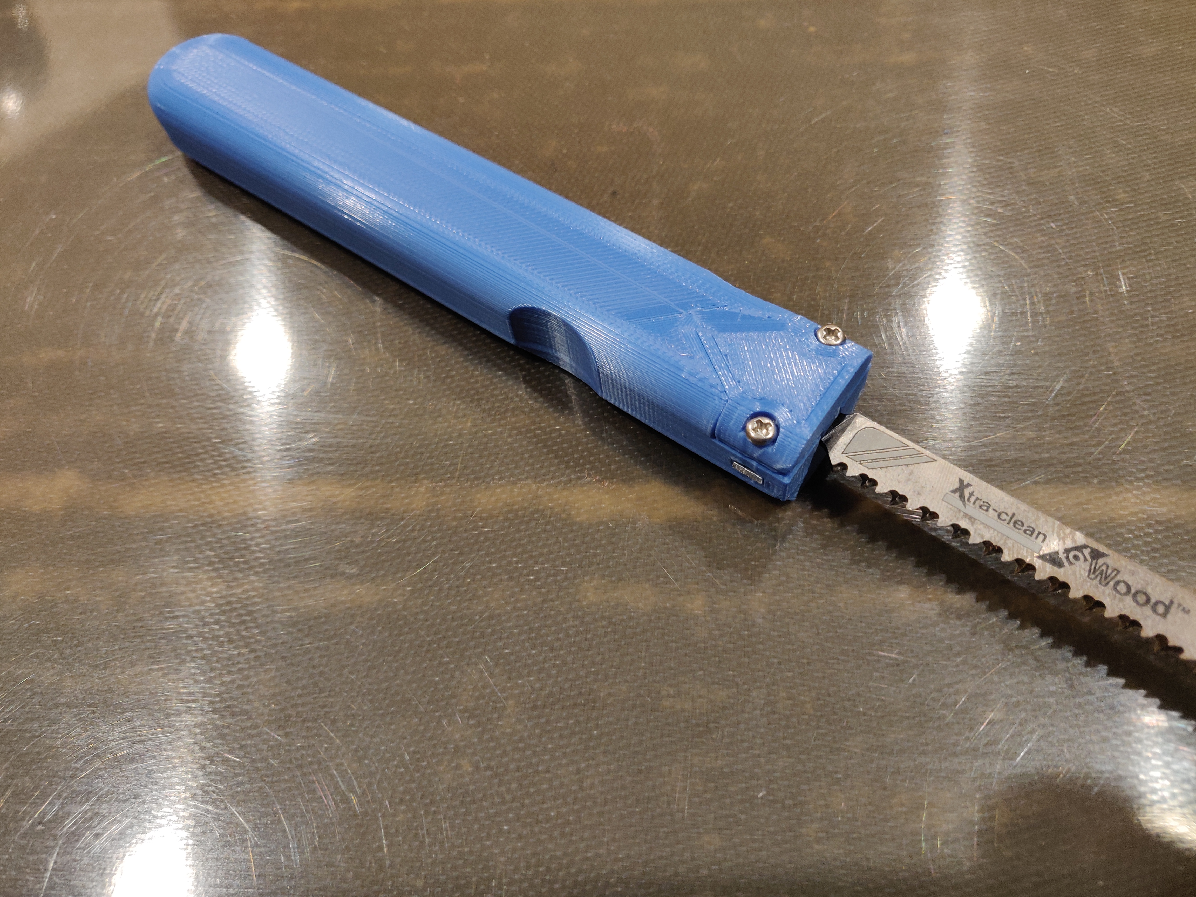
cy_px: 448
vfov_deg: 54.9
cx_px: 598
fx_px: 864
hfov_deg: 69.4
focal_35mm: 25
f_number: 1.7
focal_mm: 4.25
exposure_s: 1/20
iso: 400
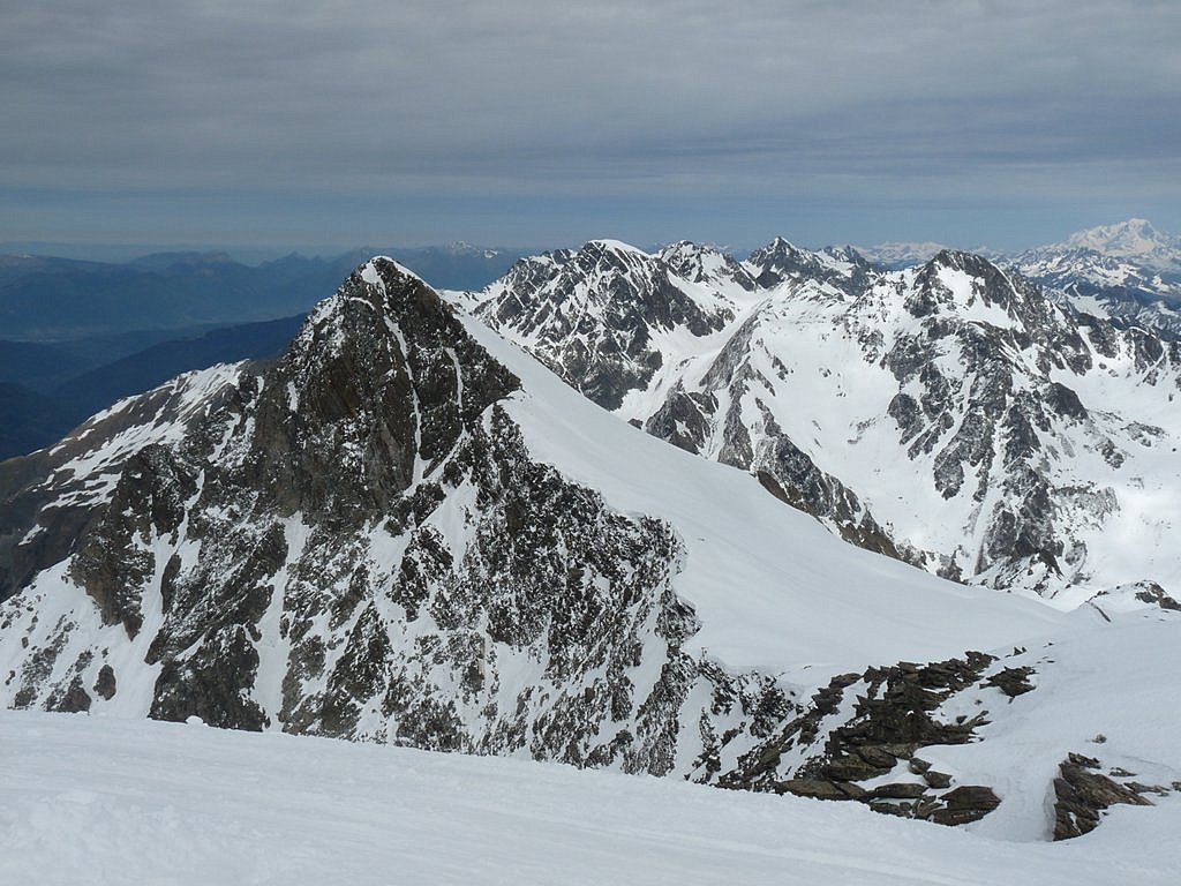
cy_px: 443
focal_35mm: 37
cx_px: 590
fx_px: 1262
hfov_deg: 50.1
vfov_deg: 38.7
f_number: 8
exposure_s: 1/1000
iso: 100
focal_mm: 6.5
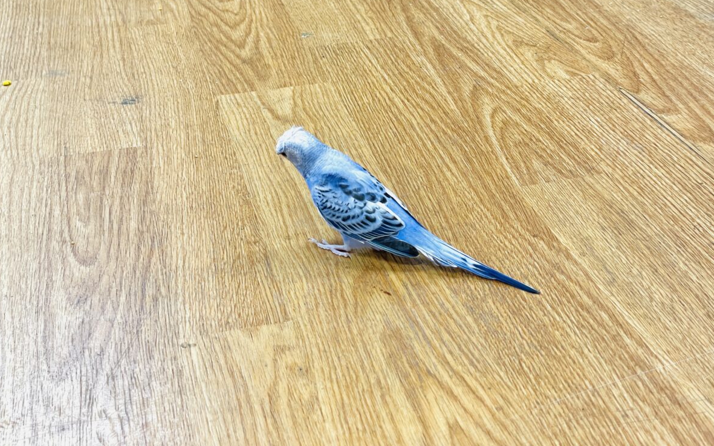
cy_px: 177
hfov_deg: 36.3
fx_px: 1090
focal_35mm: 56
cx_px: 355
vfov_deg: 23.1
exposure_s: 1/100
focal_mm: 6
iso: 125
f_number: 2
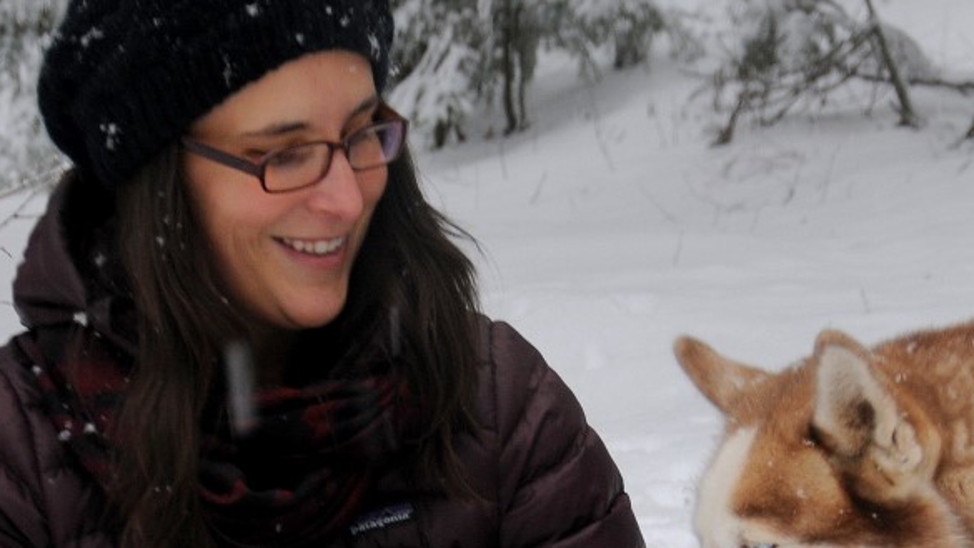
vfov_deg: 6.1
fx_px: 5074
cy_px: 696
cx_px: 561
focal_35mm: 196
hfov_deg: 11.0
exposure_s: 1/30
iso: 220
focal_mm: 45
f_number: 4.8
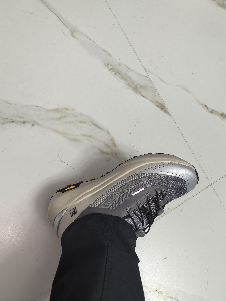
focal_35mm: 30
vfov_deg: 60.0
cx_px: 110
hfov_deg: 46.8
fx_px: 261
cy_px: 150
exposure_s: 1/100
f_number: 2
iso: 100
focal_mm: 5.75
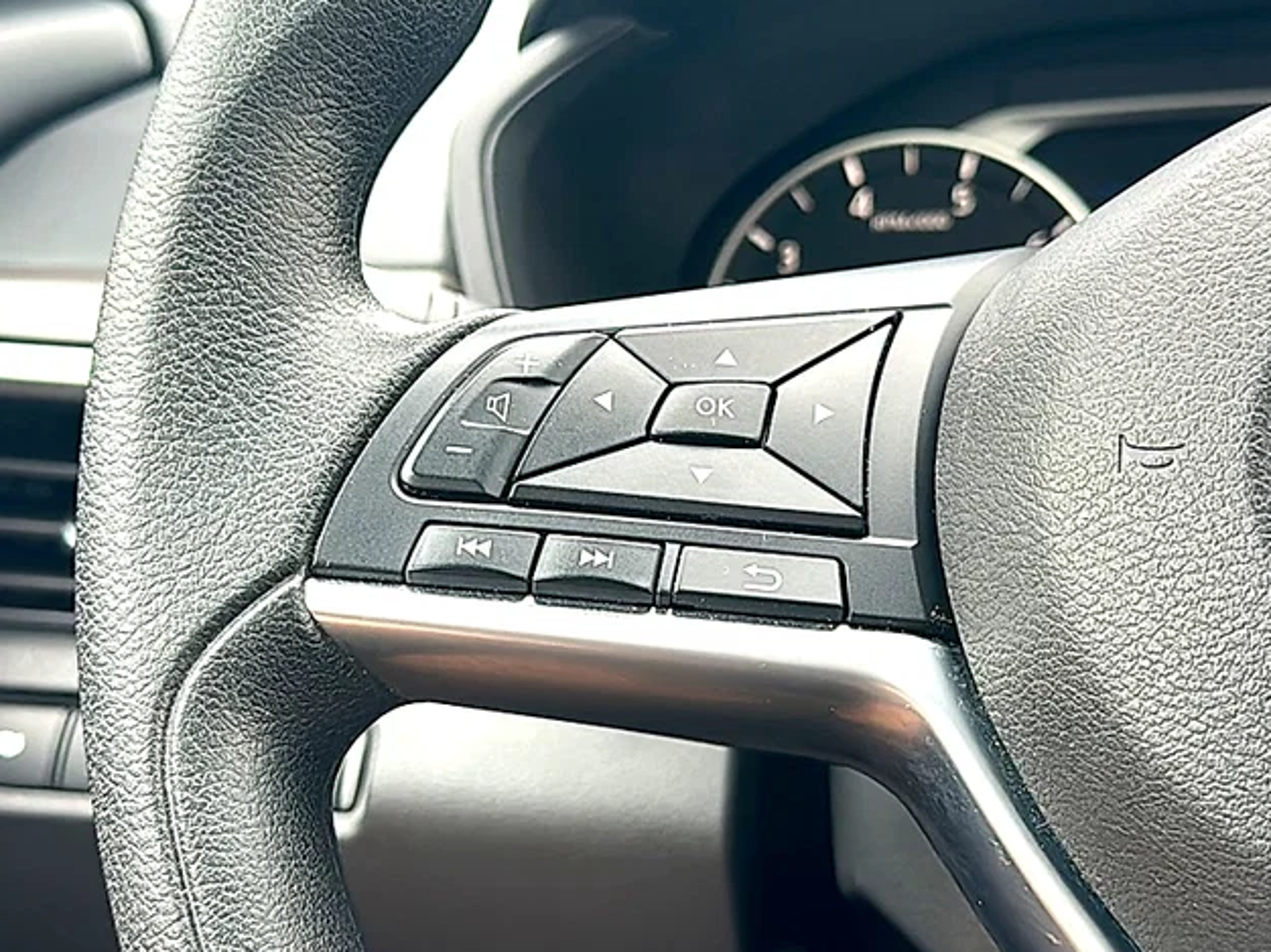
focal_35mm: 47
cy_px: 498
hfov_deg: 40.4
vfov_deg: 30.9
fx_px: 1725
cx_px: 621
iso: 80
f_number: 1.78
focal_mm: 6.86
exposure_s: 1/278
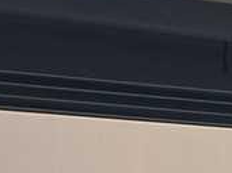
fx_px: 911
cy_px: 257
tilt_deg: +8.4
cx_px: 399
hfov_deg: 13.3
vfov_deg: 10.5
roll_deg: +1.9
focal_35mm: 136
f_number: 2.2
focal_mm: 4.15
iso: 32
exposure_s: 1/148
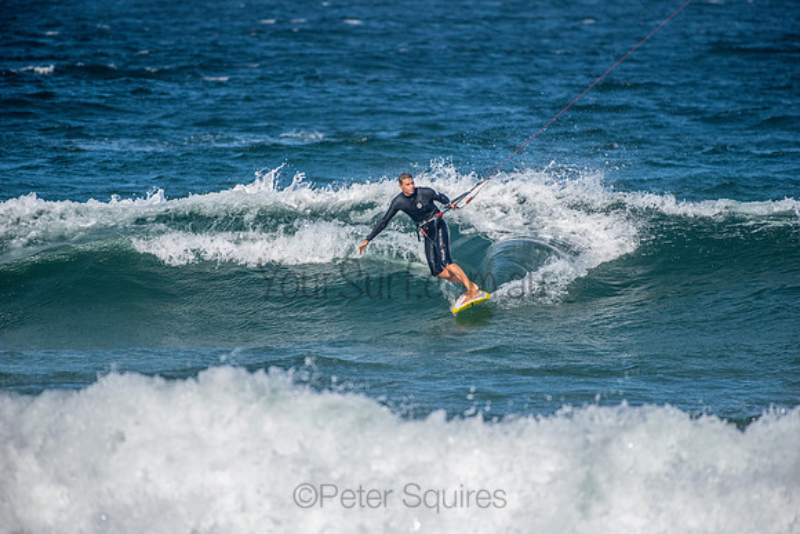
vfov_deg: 2.8
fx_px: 11113
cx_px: 400
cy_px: 267
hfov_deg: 4.1
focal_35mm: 500
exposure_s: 1/4000
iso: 1100
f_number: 5.6
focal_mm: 500
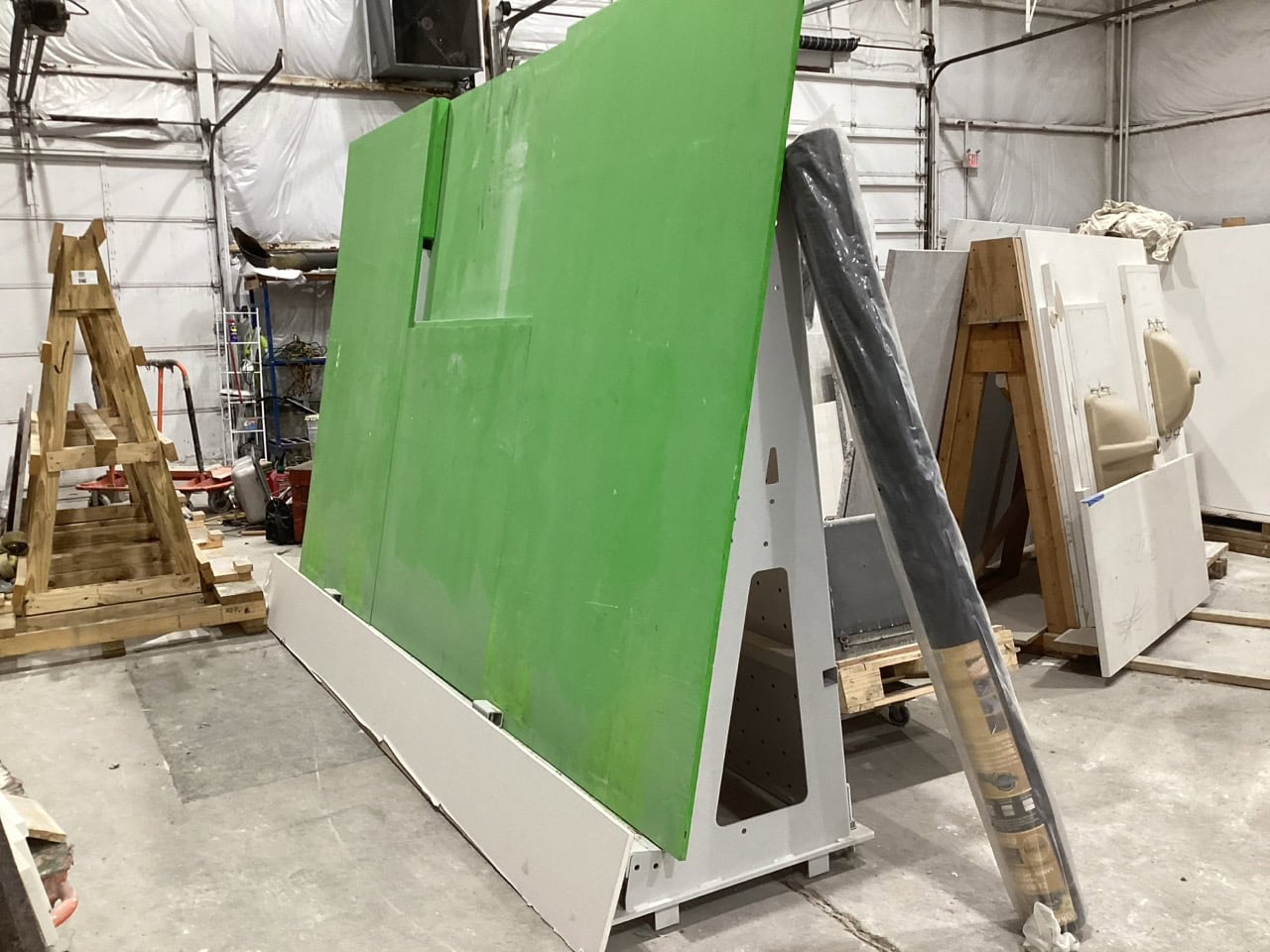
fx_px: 1137
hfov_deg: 58.4
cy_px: 476
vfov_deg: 45.4
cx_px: 635
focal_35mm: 31
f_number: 2.4
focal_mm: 3.3
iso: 125
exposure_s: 1/50
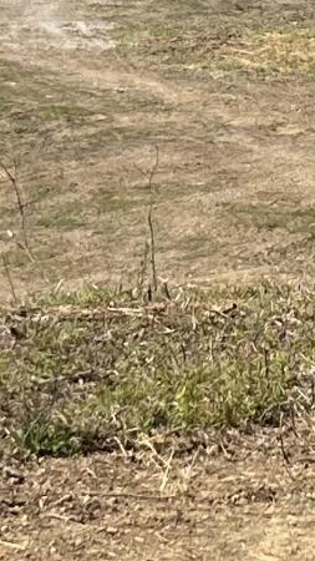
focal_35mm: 189
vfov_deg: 11.3
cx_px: 432
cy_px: -11
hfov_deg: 6.4
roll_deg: +0.2
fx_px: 2808
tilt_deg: -10.0
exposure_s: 1/3413
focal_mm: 5.1
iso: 50
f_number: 1.6
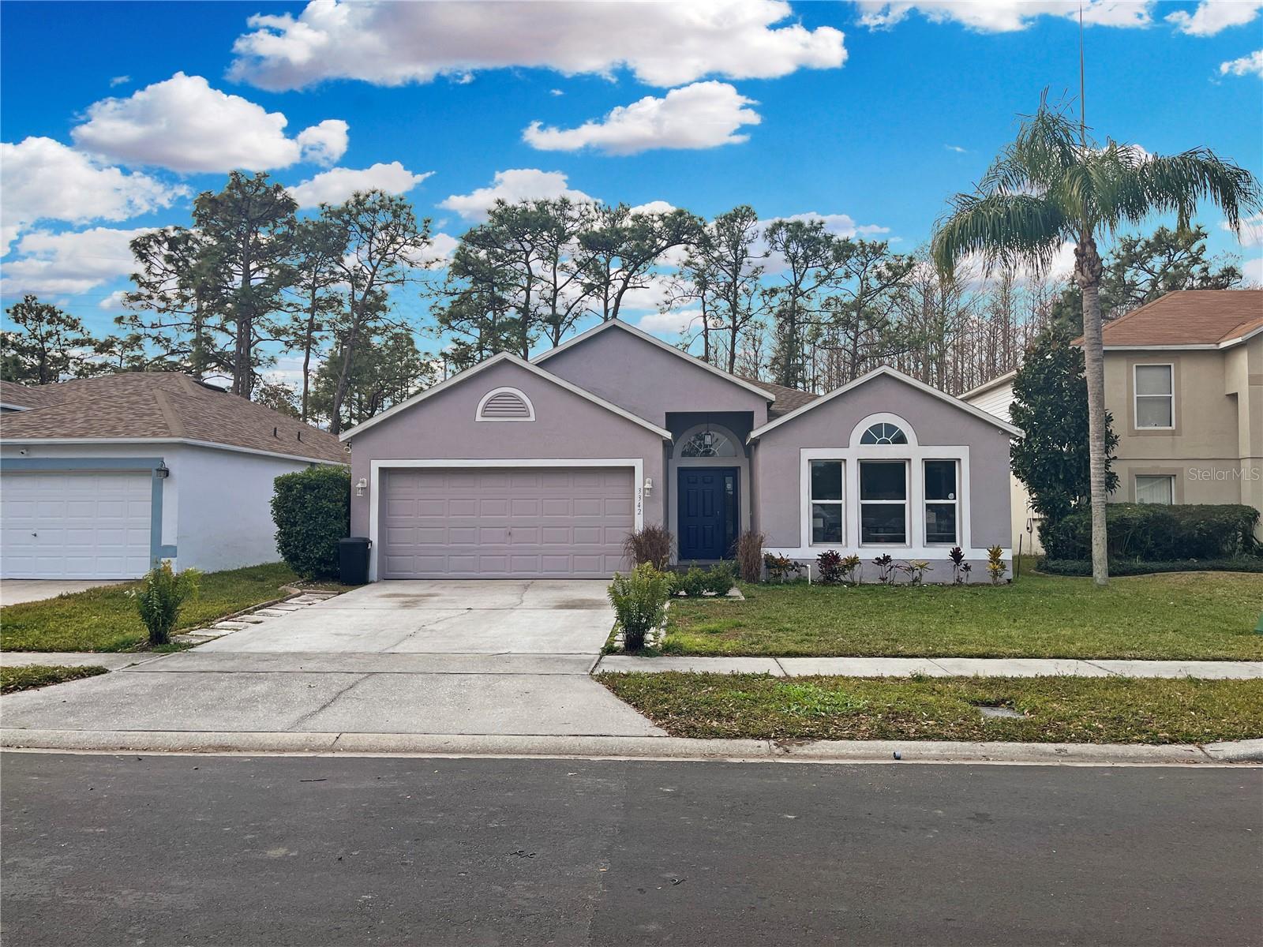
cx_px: 632
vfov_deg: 53.1
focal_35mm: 26
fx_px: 949
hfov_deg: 67.3
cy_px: 474
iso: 50
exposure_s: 1/3049
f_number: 1.6
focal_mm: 5.1
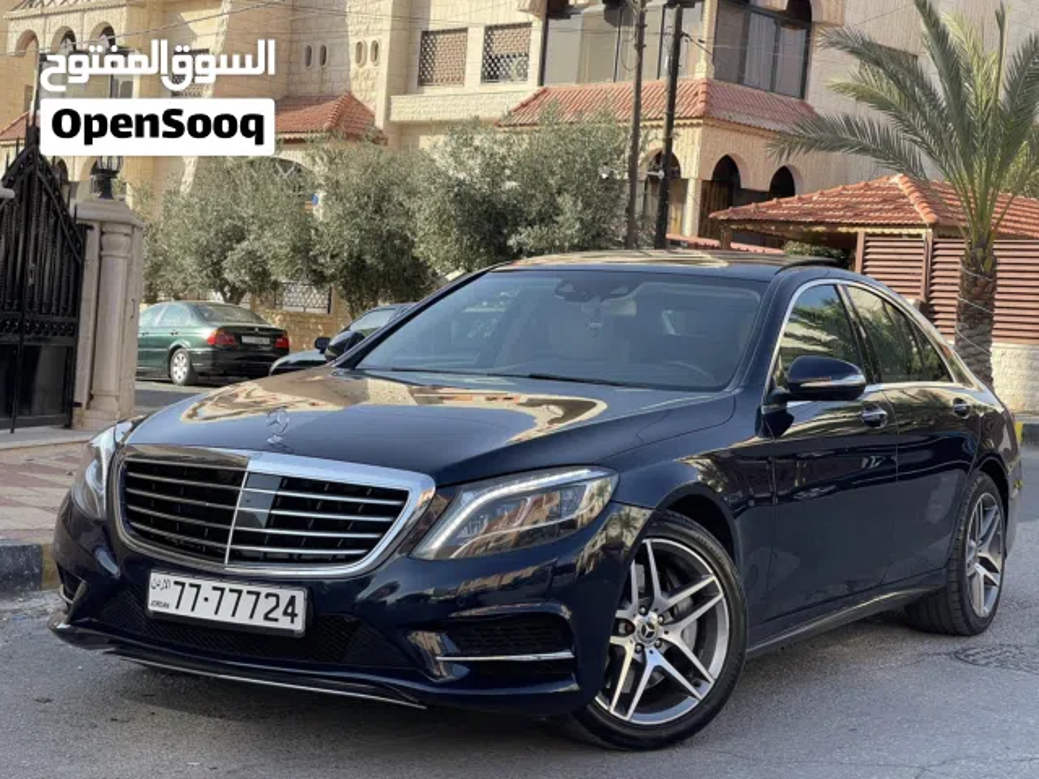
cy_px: 390
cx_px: 520
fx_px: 1921
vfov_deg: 22.9
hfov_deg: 30.3
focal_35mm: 64
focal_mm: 7.5
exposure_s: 1/305
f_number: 2.2
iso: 20
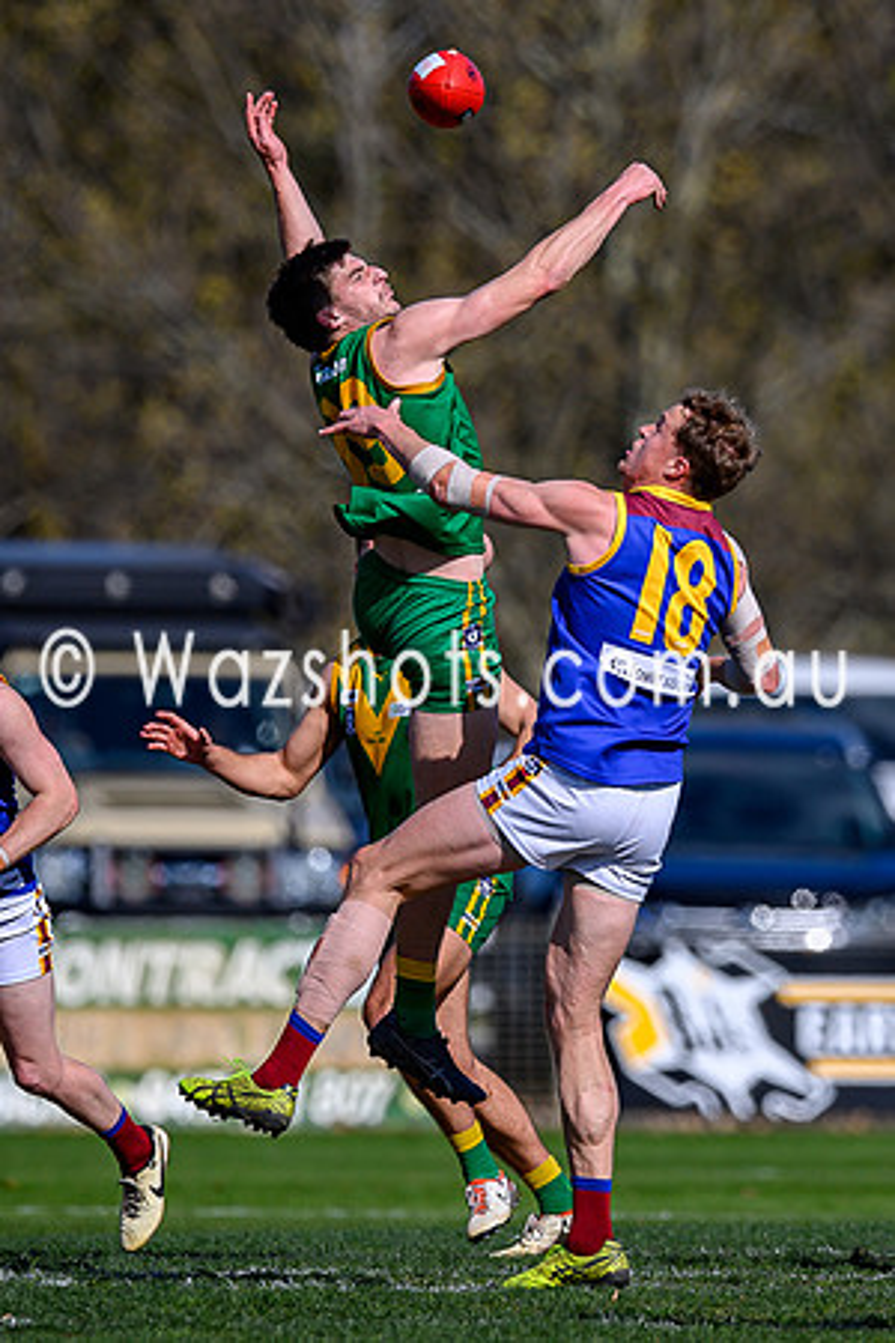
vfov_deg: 2.0
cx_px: 639
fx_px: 38057
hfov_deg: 1.3
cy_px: 580
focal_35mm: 1021
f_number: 4
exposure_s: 1/2000
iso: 110
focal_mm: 500
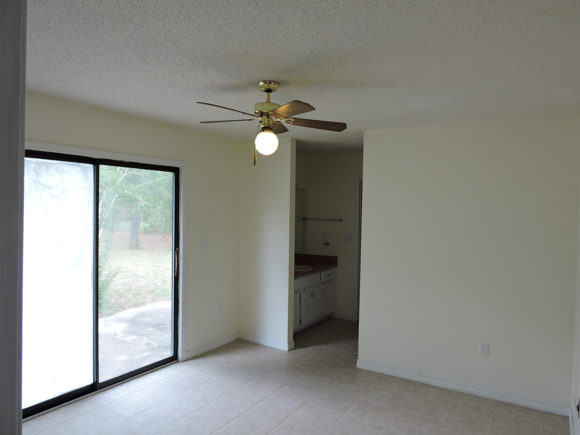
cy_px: 218
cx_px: 290
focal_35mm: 24
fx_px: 402
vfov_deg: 56.8
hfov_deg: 71.6
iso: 100
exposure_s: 1/30
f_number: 3.3
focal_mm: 4.3
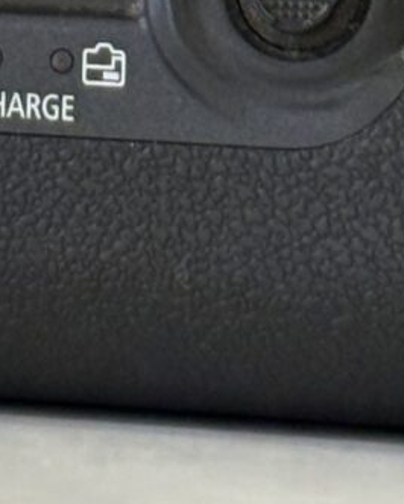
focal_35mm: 391
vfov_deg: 4.8
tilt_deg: +2.4
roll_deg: -1.8
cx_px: 169
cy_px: -648
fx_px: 5839
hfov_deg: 4.0
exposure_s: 1/50
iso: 32
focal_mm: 5.96
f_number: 1.6
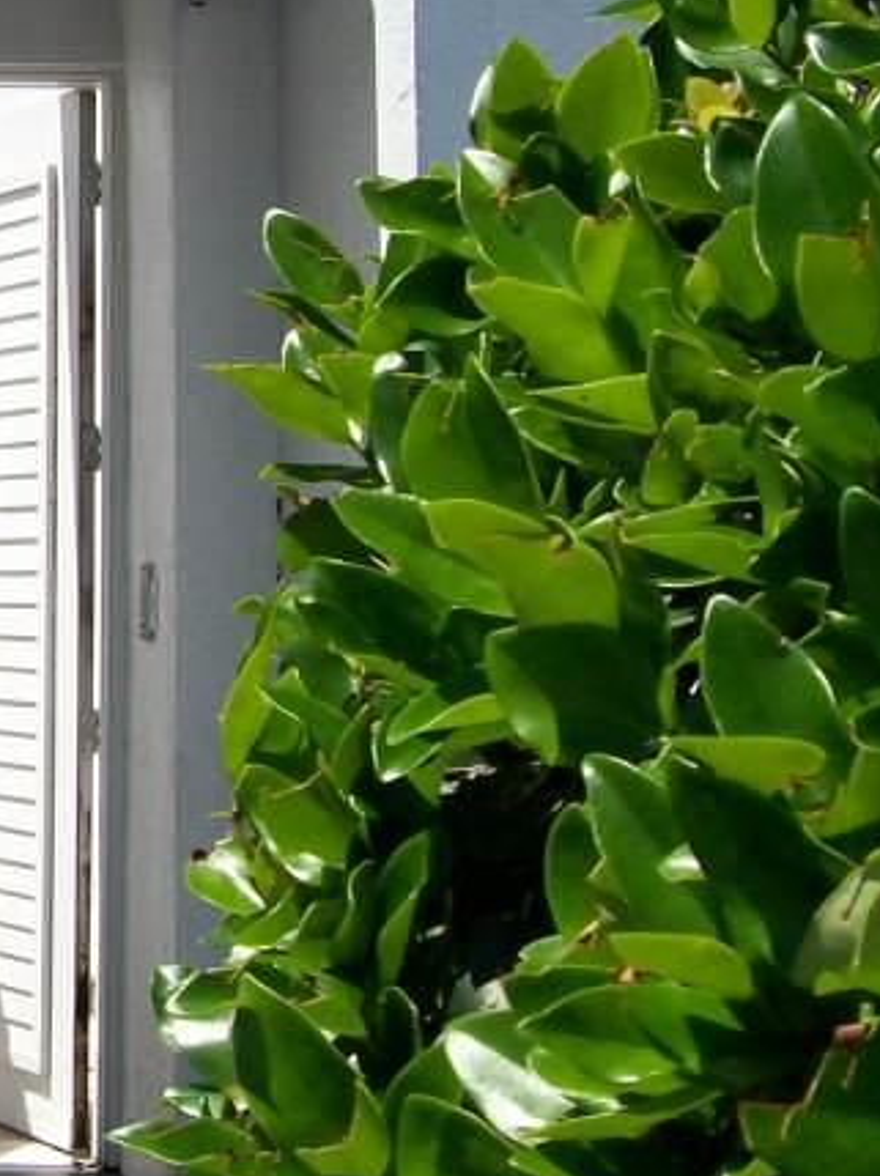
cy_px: 461
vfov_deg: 22.7
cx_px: -381
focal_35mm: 86
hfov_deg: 15.9
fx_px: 2919
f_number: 4.8
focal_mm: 6
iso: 80
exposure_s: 1/745
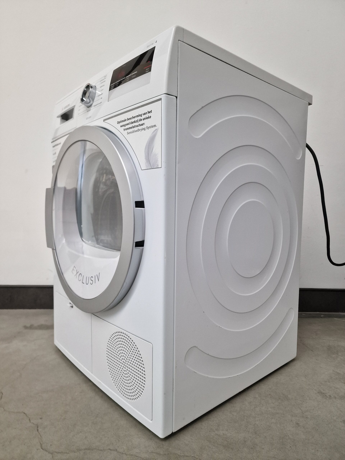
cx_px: 172
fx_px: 306
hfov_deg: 58.9
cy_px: 230
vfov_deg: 73.9
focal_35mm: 23
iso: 320
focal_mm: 6.4
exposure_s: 1/100
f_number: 1.8
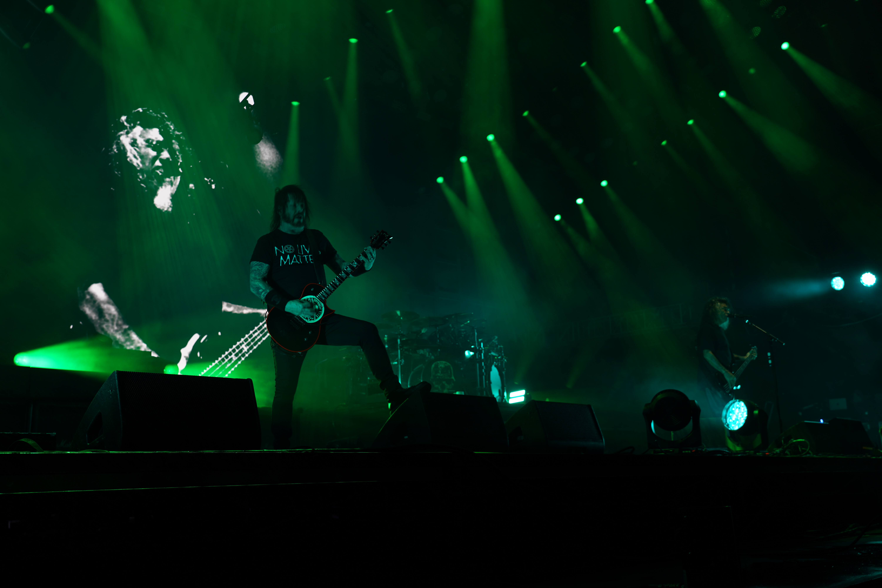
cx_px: 441
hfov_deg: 55.8
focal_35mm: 34
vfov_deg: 38.9
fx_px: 833
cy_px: 294
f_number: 4.5
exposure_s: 1/50
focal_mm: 34
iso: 100
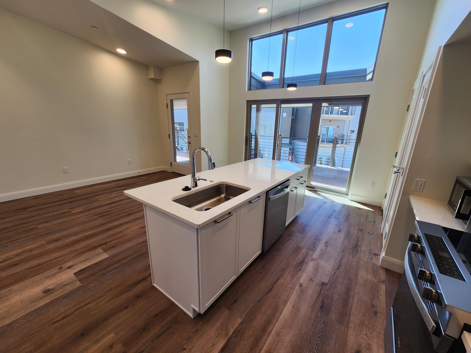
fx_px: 177
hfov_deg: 106.2
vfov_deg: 89.9
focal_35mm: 13
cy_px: 176
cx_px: 236
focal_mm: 2.2
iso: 64
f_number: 2.2
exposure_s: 1/120
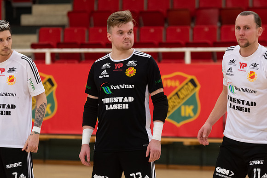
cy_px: 89
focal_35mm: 270
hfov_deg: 7.6
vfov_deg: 5.1
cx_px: 134
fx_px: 2004
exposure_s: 1/320
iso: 1000
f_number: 4
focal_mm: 175
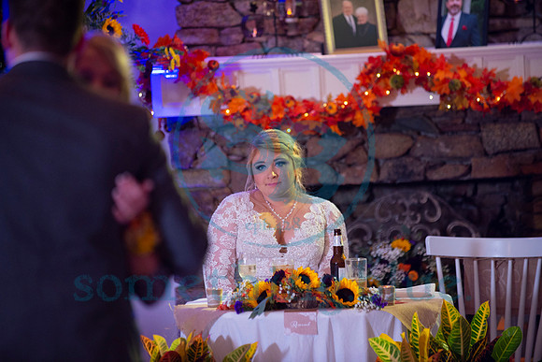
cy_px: 181
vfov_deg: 6.9
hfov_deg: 10.3
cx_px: 271
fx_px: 3012
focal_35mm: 200
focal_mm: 200
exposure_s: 1/200
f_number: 2.8
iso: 1600
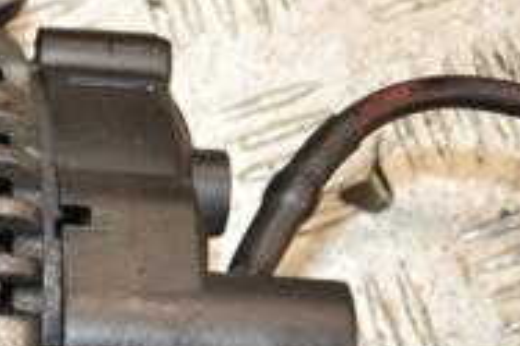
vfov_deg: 9.5
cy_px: 277
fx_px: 2078
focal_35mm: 144
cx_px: -174
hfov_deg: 13.7
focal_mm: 30
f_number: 5
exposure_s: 1/160
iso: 800
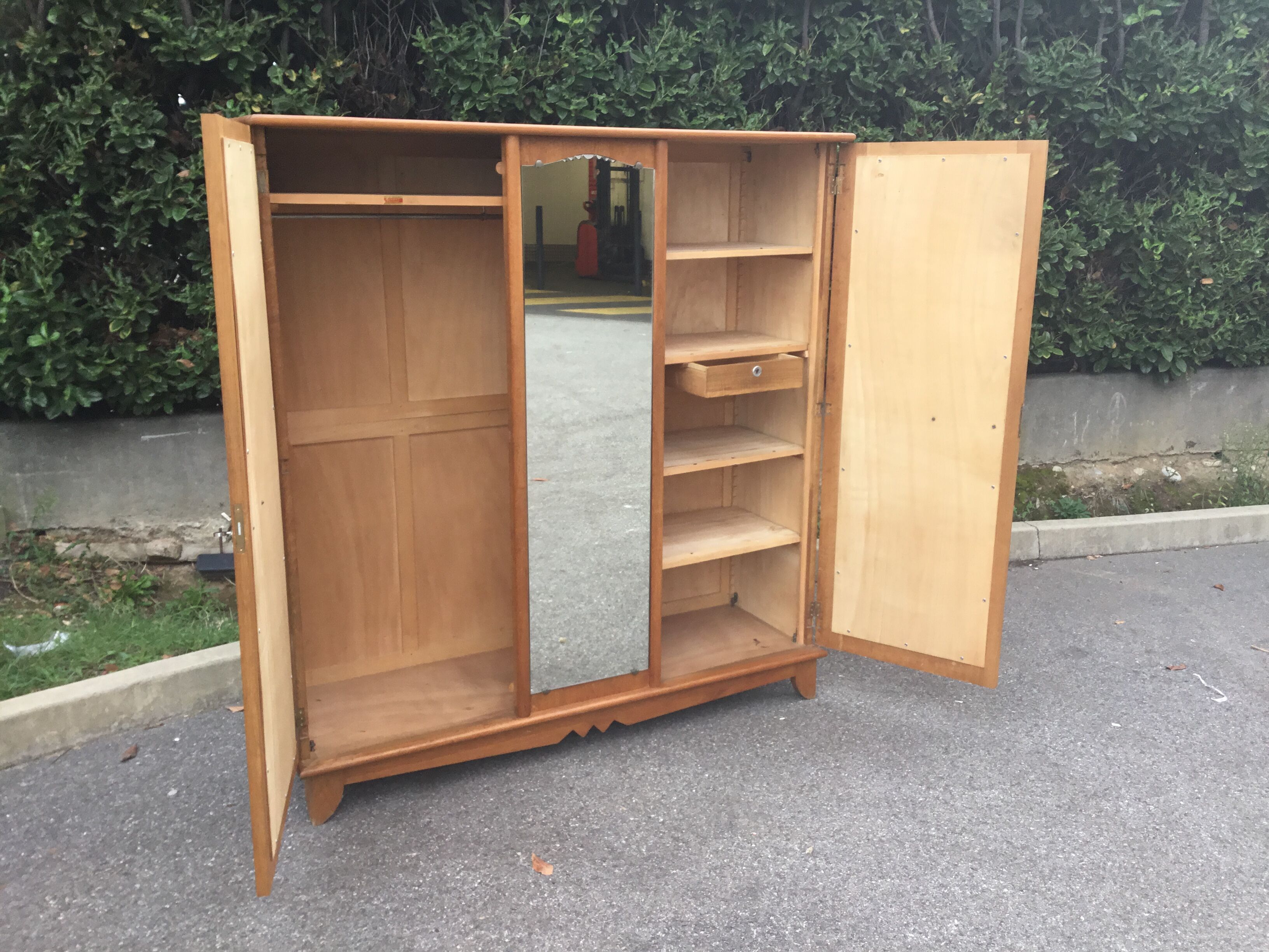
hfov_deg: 58.4
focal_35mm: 31
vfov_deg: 45.4
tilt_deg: -12.7
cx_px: 634
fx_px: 1136
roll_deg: -0.6
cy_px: 476
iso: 32
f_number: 2.4
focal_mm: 3.3
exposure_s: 1/100
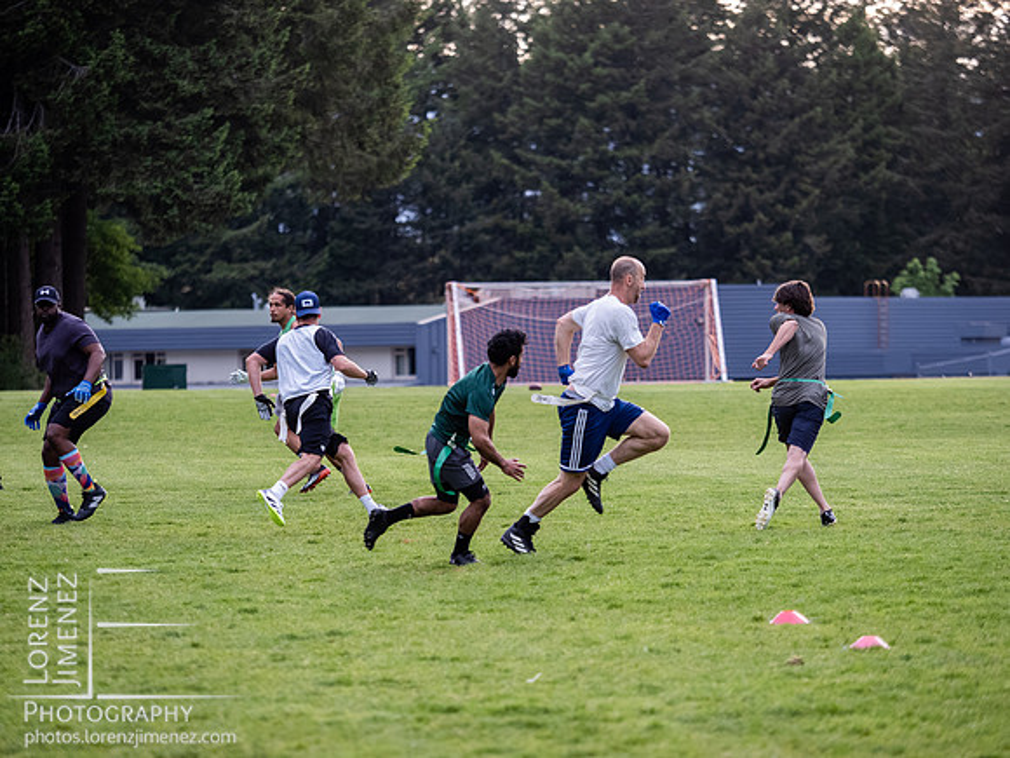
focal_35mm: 250
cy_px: 379
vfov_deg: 5.9
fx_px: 7294
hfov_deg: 7.9
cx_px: 505
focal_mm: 125
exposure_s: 1/1250
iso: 1000
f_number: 2.8
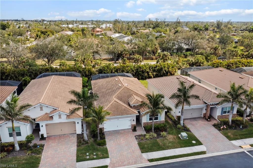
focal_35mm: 28
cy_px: 84
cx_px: 126
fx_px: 197
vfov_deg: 46.3
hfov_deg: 65.5
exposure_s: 1/50
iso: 100
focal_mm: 10.3
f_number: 9
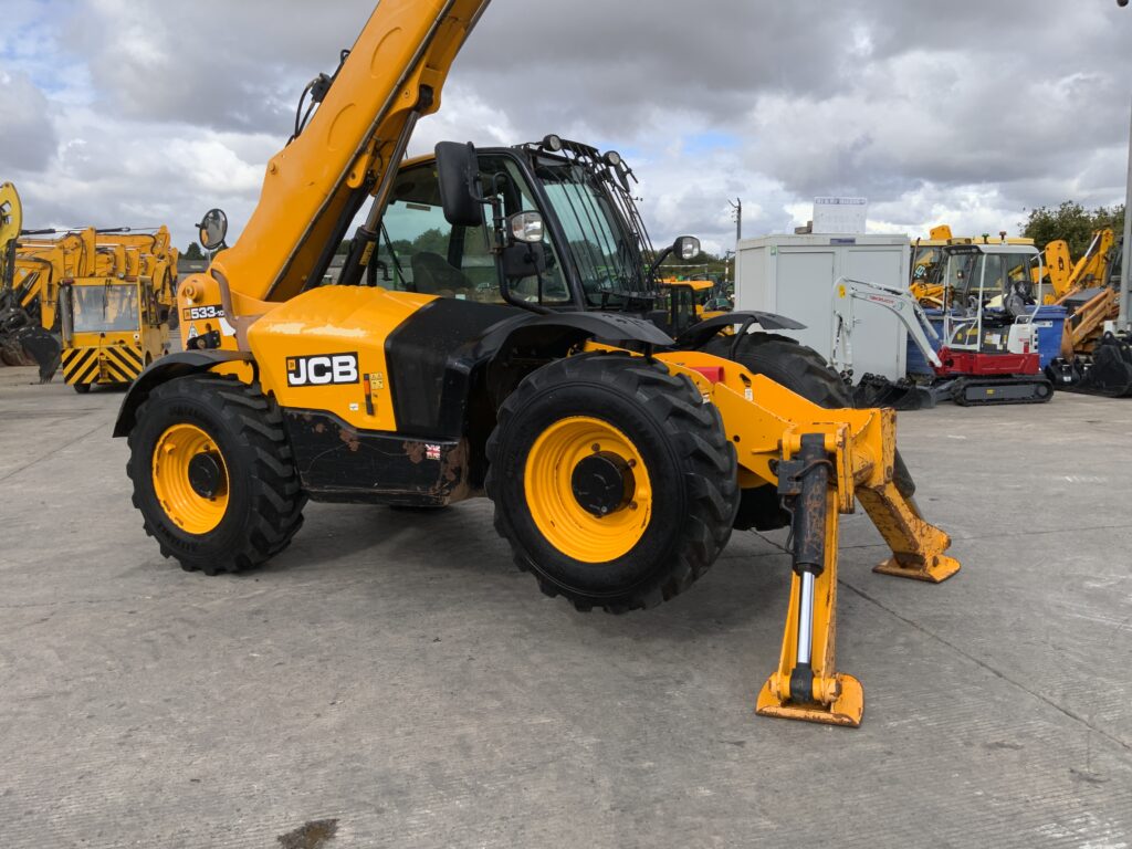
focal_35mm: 29
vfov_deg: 48.2
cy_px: 424
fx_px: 948
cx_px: 566
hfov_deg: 61.7
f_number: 1.8
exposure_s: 1/1250
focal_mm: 3
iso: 16
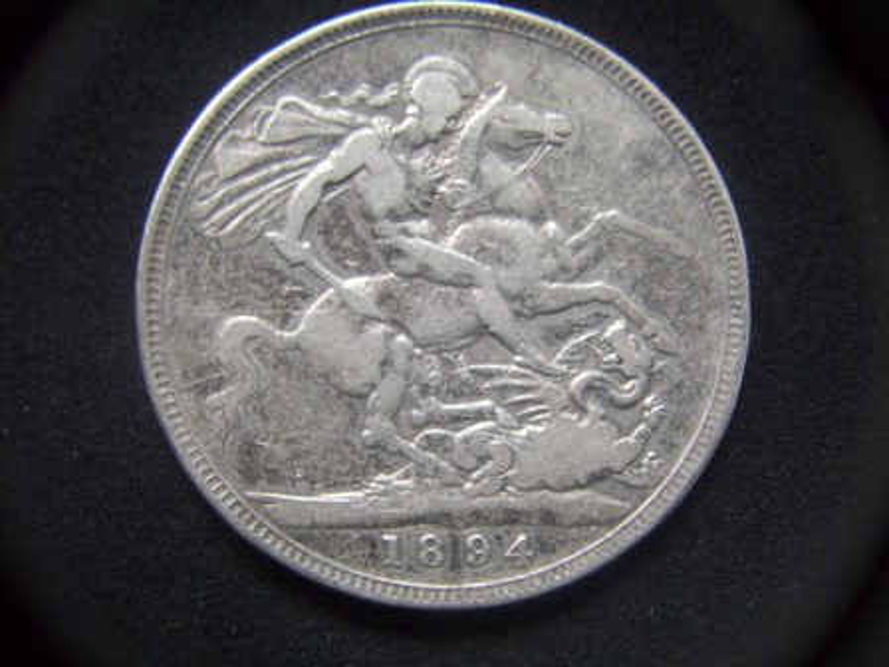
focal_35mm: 34
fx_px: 873
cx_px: 444
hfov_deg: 54.0
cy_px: 334
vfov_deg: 41.8
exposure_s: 1/8
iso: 160
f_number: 2.9
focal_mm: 5.7
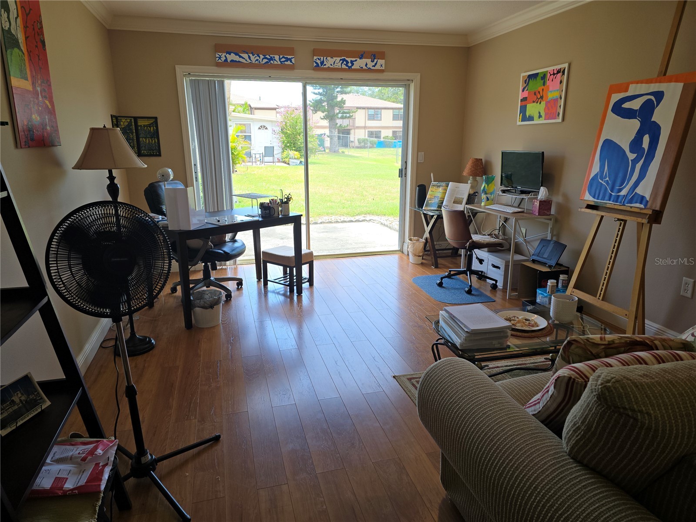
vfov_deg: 58.9
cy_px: 261
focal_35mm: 23
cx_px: 348
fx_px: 462
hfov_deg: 73.9
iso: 16
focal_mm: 6.3
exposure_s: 1/120
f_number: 1.7
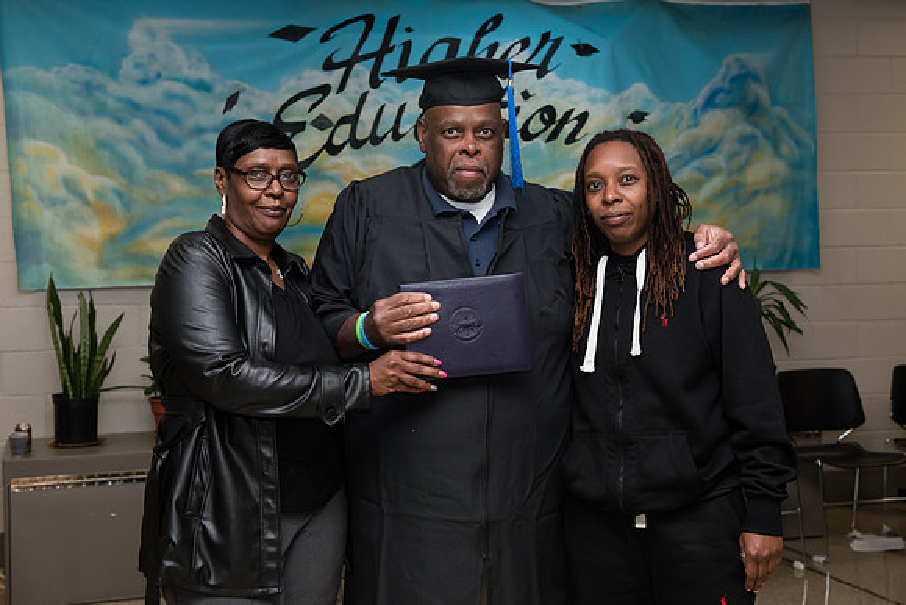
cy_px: 302
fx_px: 1309
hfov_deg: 38.2
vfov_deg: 26.0
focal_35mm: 52
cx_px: 453
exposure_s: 1/160
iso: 1600
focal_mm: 52
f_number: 7.1
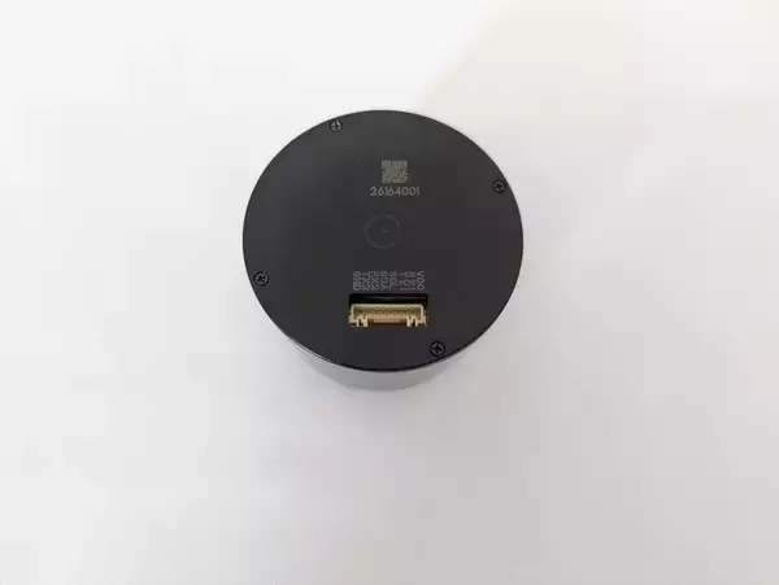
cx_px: 390
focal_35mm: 25
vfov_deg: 54.9
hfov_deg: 69.3
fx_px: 563
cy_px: 292
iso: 123
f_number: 1.89
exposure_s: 1/50
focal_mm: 5.43
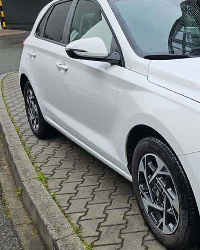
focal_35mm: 49
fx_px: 363
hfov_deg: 27.5
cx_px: 233
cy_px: 123
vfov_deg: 38.1
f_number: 1.8
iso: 25
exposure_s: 1/788
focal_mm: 5.4
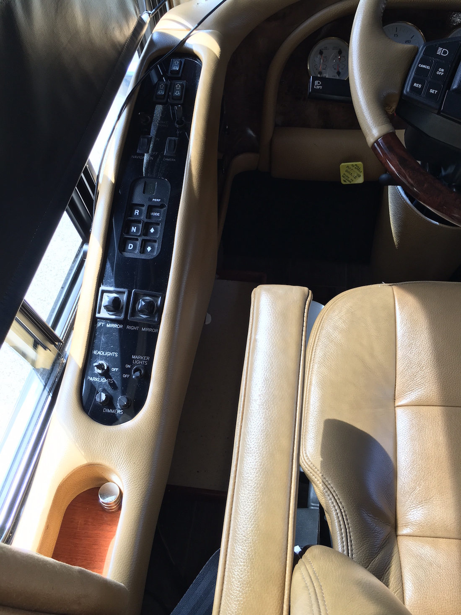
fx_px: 515
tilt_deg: -51.8
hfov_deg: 48.2
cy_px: 308
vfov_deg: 61.7
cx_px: 230
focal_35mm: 29
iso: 32
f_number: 2.2
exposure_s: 1/60
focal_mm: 4.15
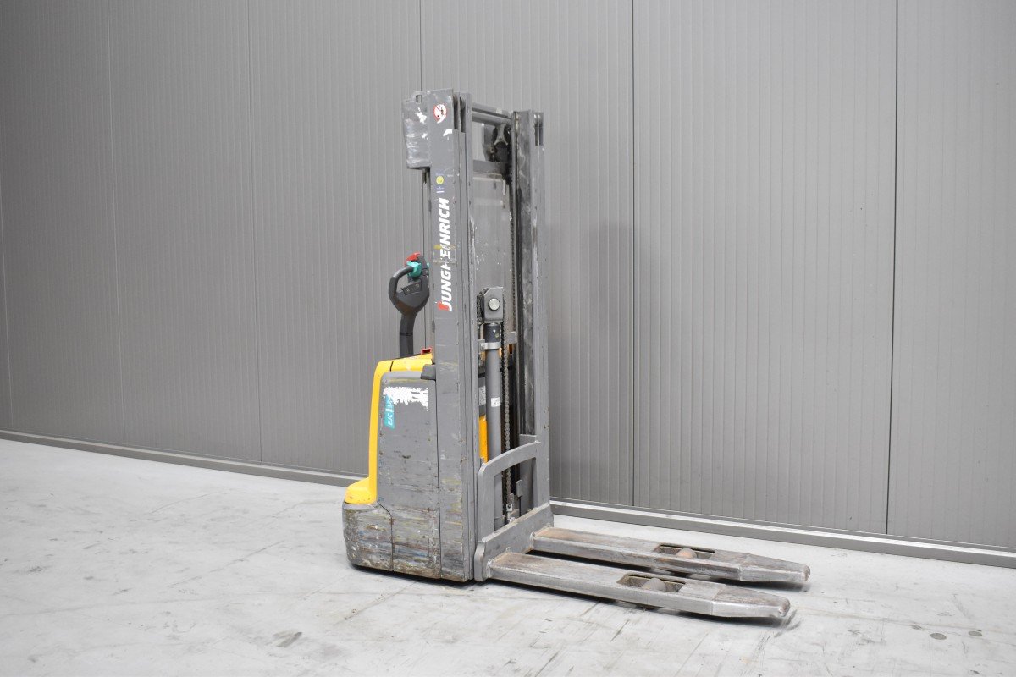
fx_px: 931
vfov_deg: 40.0
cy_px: 338
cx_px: 508
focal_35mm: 33
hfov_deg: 57.2
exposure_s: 1/40
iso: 1600
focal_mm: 22
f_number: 4.5
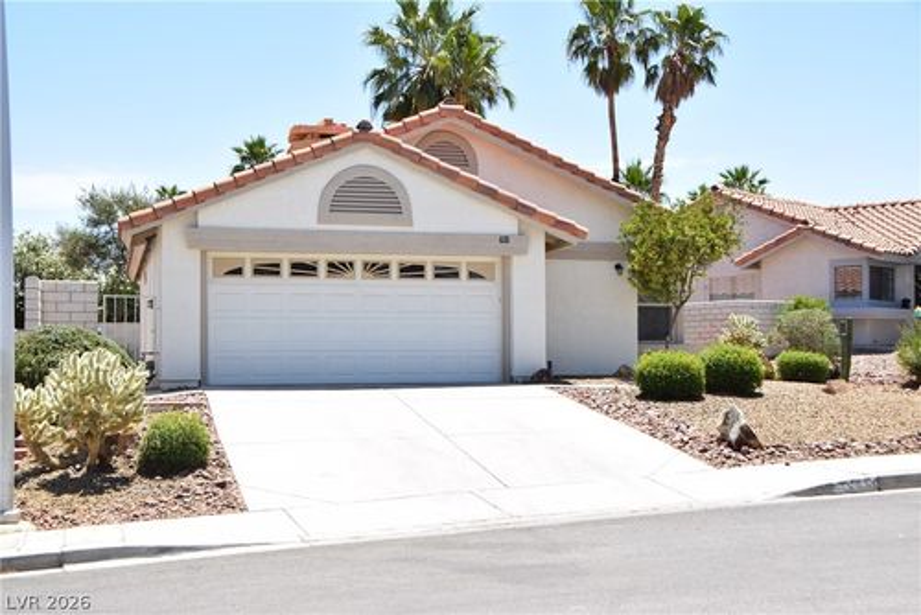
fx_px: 1229
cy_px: 308
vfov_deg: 28.1
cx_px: 460
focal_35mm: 48
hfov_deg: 41.1
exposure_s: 1/200
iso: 100
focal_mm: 32
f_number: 10
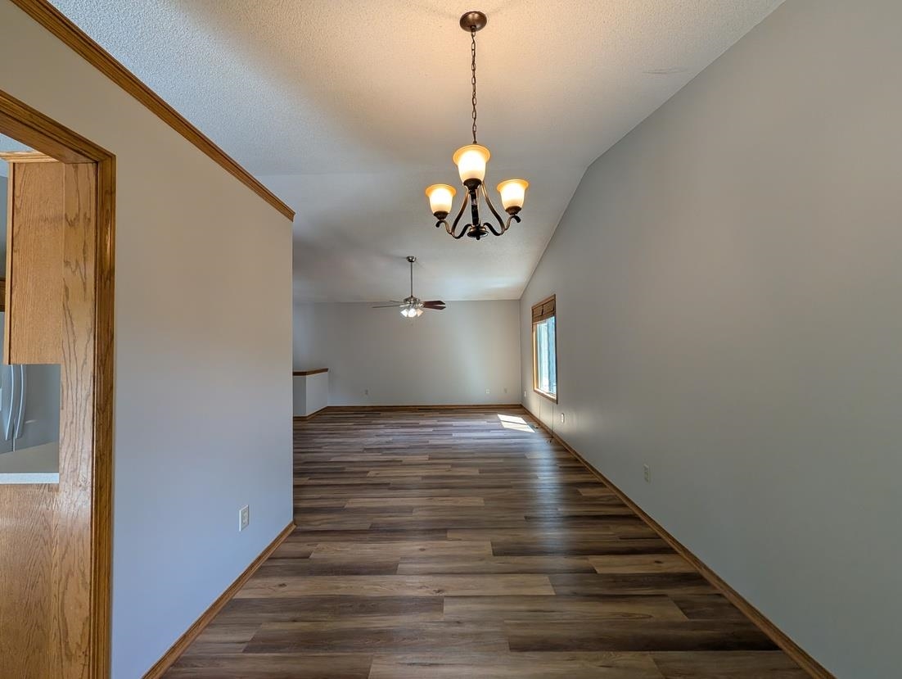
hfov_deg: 110.5
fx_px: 313
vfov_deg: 94.6
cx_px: 451
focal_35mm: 12
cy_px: 340
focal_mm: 2.02
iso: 46
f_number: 1.7
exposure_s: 1/169
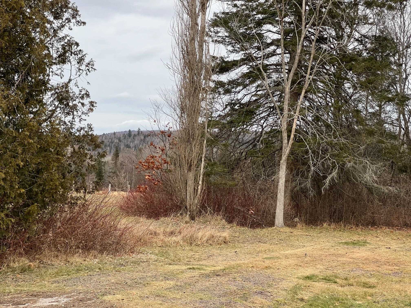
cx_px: 206
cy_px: 154
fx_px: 914
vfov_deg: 19.1
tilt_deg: +1.9
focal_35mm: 77
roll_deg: -2.3
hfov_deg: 25.3
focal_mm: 9
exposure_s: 1/122
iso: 80
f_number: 2.8
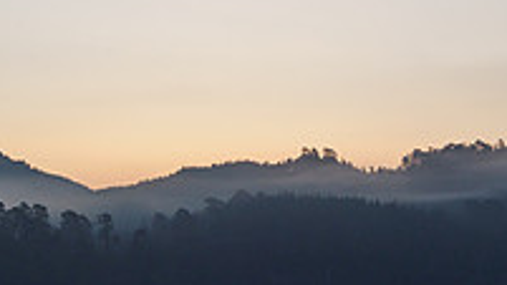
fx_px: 1640
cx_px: 310
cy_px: 235
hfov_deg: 17.6
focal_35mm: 122
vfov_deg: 9.9
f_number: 7.1
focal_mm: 19
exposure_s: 1/60
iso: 200
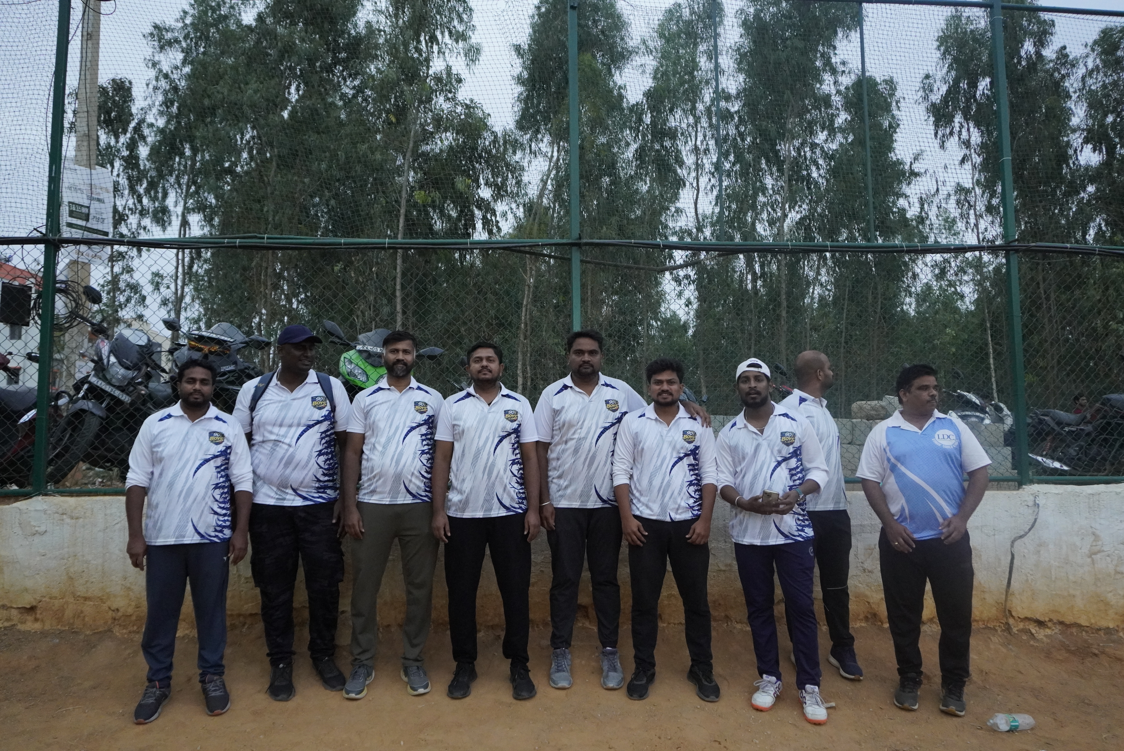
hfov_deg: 64.5
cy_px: 376
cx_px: 562
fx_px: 890
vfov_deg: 45.7
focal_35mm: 28
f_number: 4.5
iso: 3200
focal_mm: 19
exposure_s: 1/1000
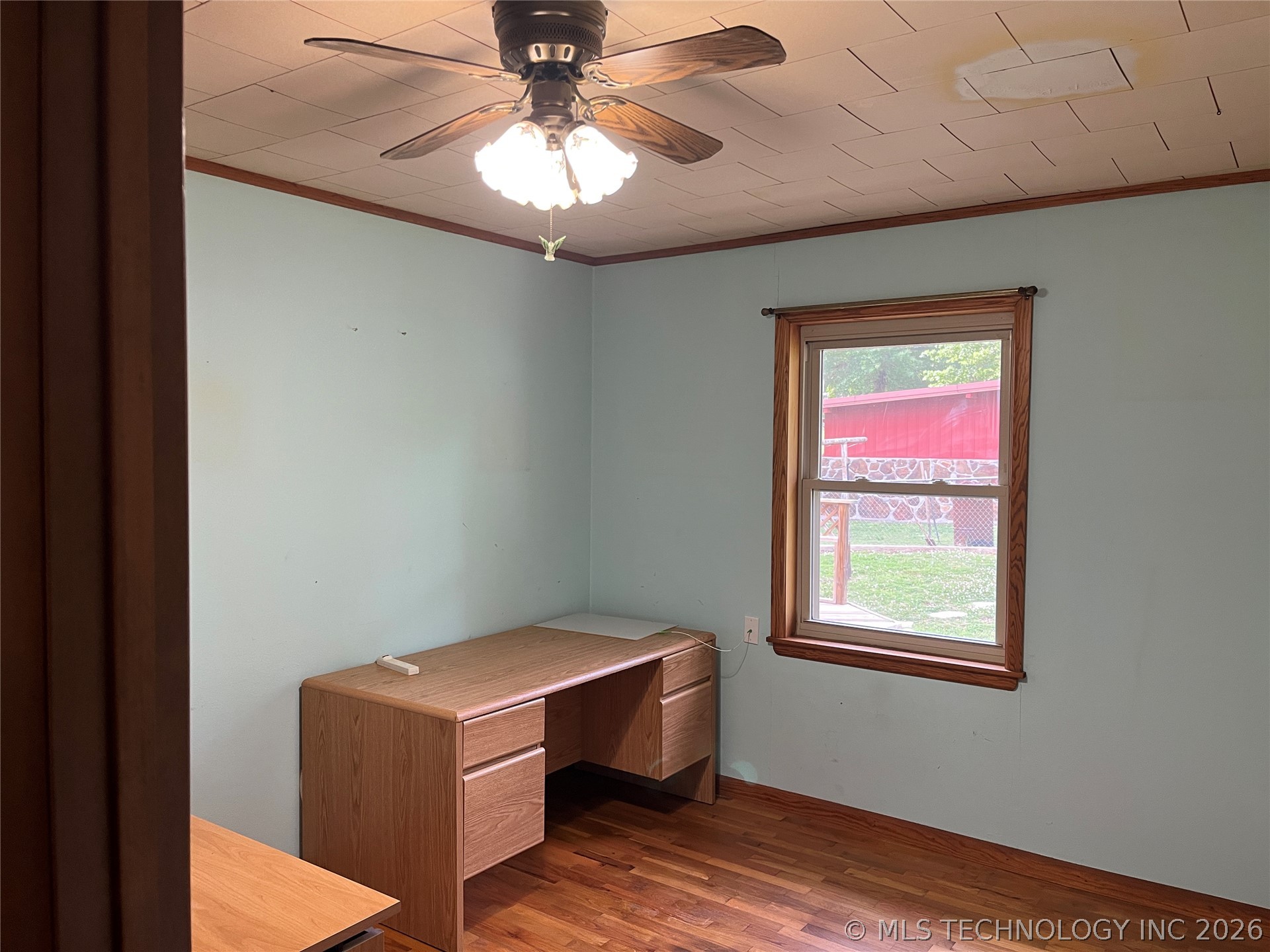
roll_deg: -0.5
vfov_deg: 53.1
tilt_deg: -1.9
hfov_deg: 67.3
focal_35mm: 26
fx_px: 954
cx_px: 635
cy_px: 476
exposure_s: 1/65
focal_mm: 5.1
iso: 125
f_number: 1.6
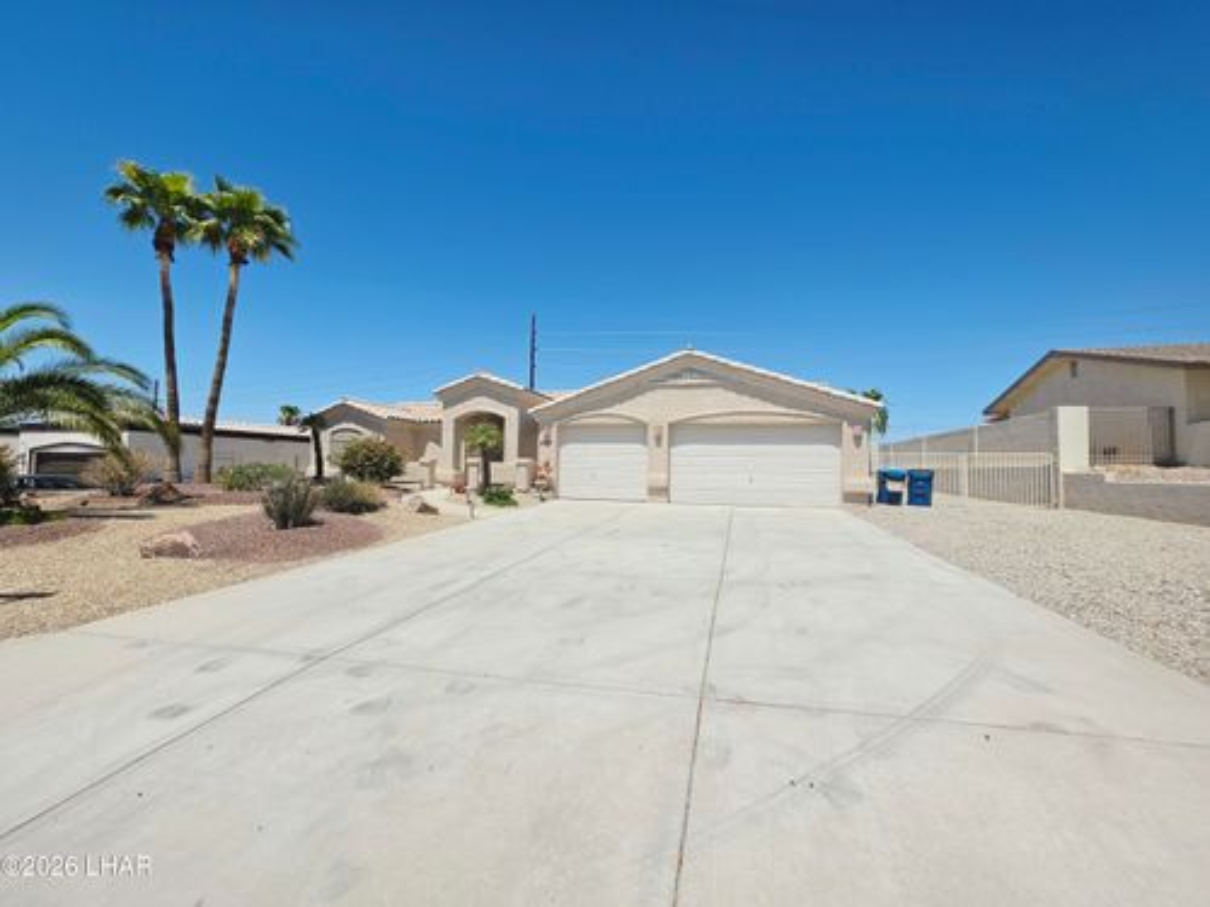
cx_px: 605
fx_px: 454
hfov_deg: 106.2
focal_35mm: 13
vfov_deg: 89.9
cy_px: 454
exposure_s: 1/3018
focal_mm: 2.2
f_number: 1.9
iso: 32
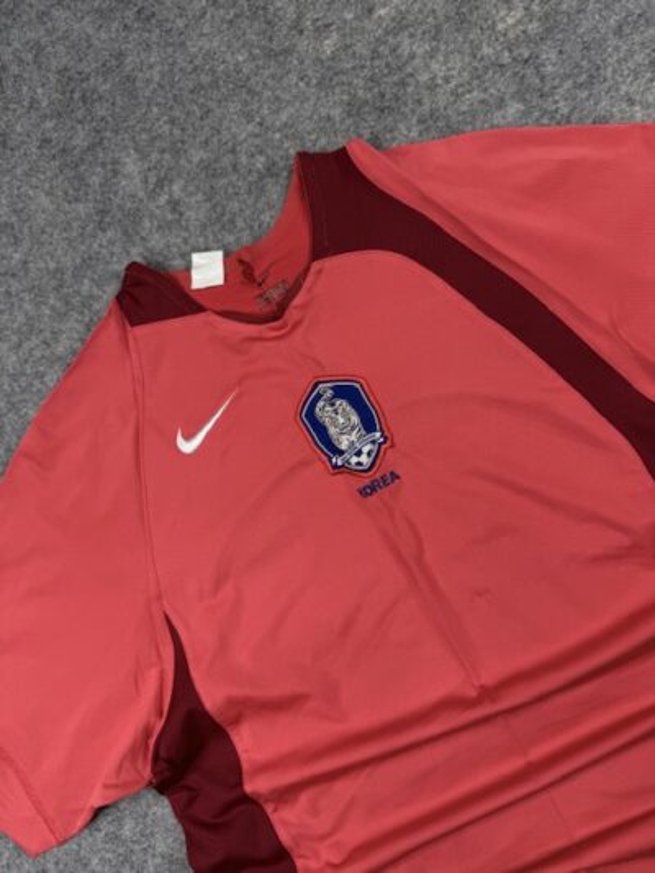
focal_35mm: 24
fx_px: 605
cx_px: 328
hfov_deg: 56.8
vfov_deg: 71.6
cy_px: 436
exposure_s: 1/131
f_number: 1.78
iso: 50
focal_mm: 6.76
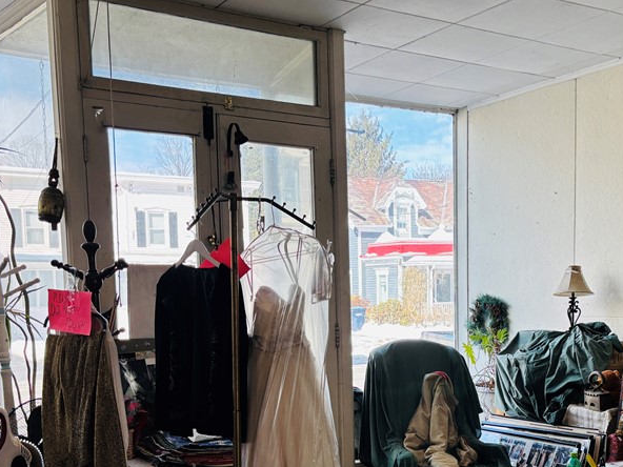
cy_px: 352
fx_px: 810
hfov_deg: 41.5
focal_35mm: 45
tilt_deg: -3.5
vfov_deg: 31.6
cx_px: 417
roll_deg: +0.7
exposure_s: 1/364
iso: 50
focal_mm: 5.96
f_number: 1.6
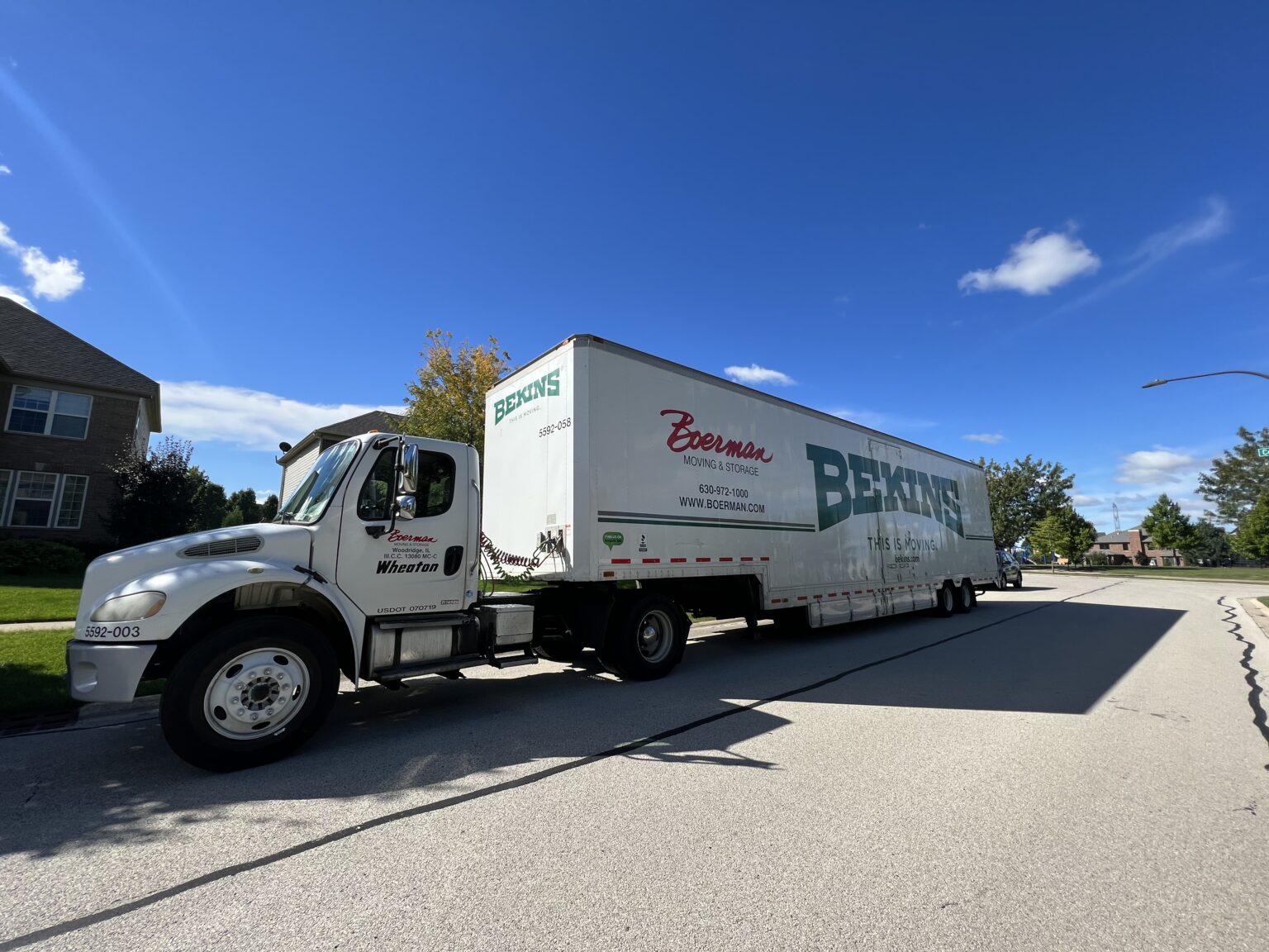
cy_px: 476
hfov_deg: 106.2
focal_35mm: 13
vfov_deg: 89.9
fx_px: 477
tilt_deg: +9.7
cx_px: 634
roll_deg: -0.8
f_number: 1.8
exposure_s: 1/1393
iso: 32
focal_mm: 1.57
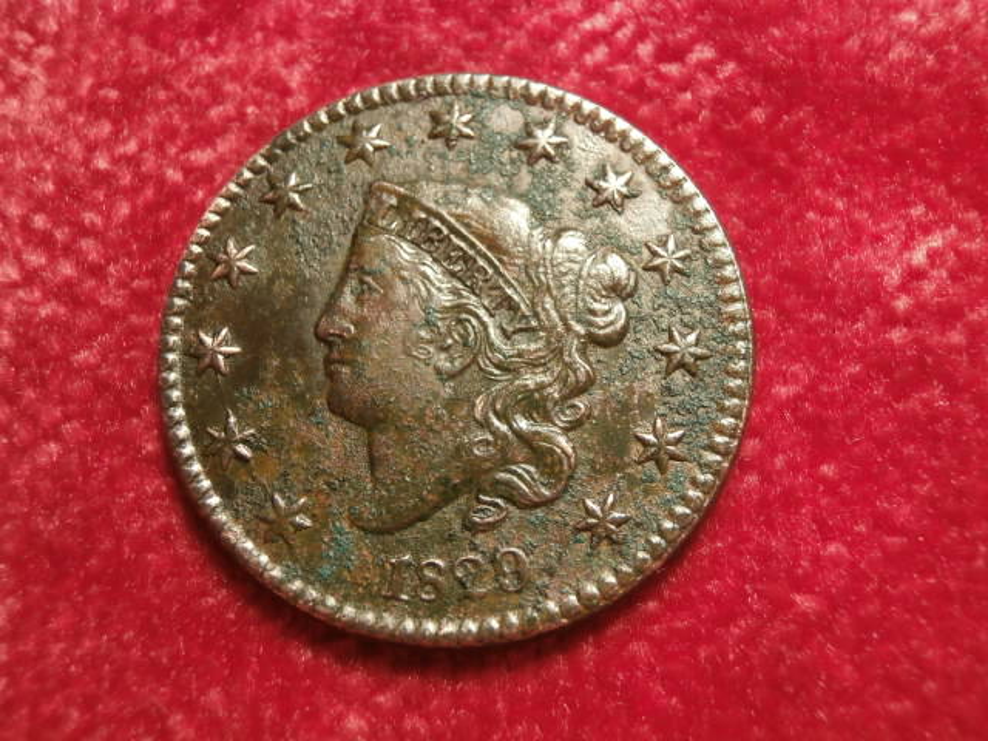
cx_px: 494
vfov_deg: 37.7
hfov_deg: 49.0
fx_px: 1085
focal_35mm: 38
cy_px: 370
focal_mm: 6.67
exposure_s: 1/30
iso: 200
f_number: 3.9
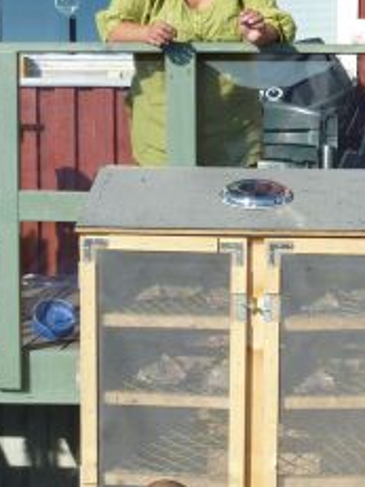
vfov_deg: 18.7
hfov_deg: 14.2
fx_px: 1463
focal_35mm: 104
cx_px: 260
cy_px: 382
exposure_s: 1/500
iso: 80
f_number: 4
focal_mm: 6.5
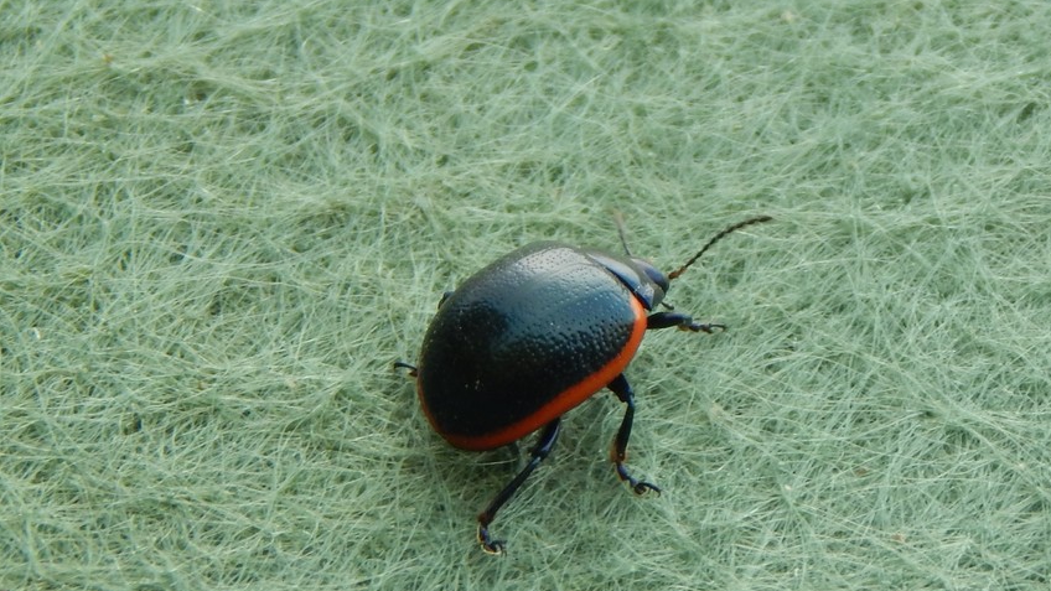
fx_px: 7636
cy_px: 352
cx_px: 527
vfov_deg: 4.4
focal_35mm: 274
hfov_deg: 7.9
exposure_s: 1/100
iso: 125
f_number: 5.6
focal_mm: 44.9
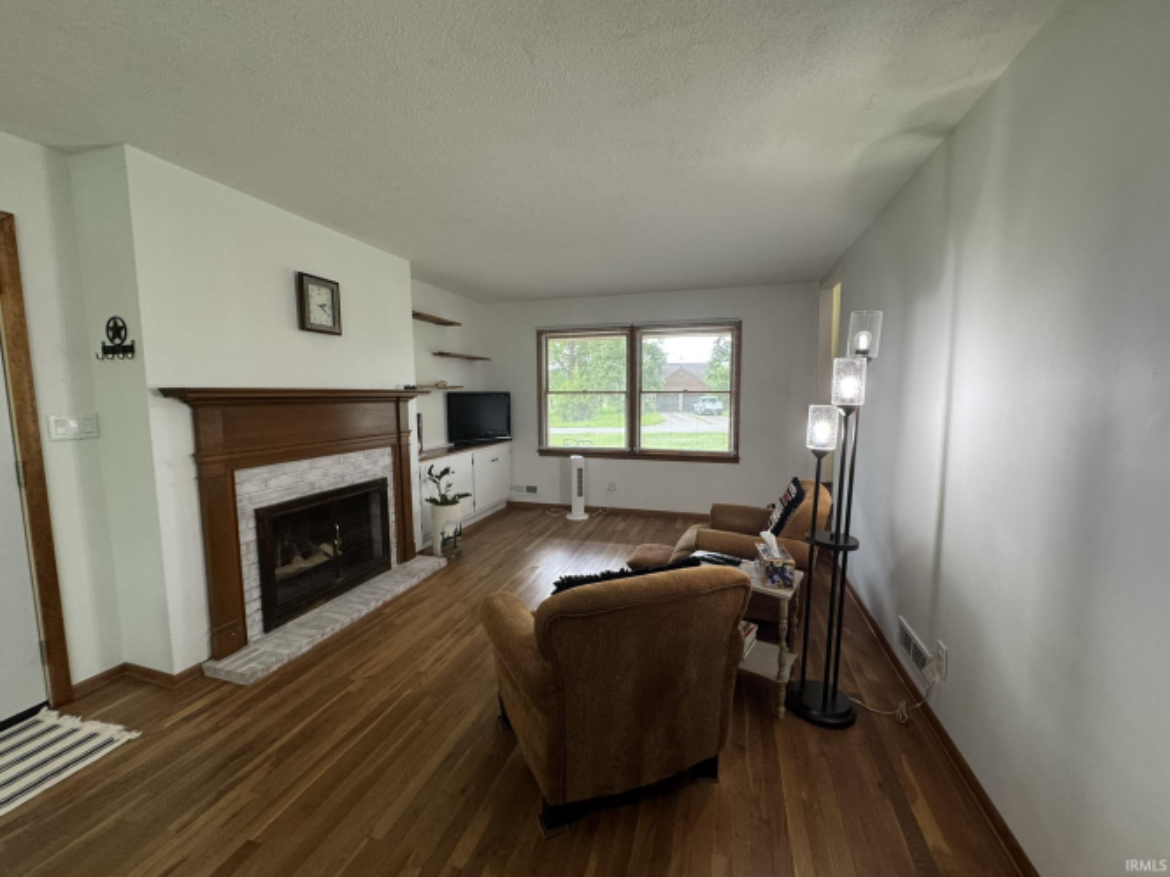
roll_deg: +1.6
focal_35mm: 14
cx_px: 585
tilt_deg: -6.4
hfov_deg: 102.1
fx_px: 473
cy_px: 438
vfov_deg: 85.7
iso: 200
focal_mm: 2.22
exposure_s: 1/60
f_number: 2.2
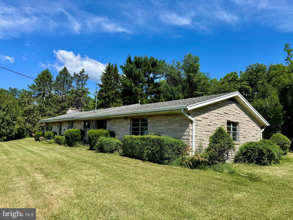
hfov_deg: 71.6
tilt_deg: +7.5
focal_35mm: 24
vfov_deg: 56.8
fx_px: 203
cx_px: 146
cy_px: 110
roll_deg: -3.0
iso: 80
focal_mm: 6.76
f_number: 1.78
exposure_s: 1/3802
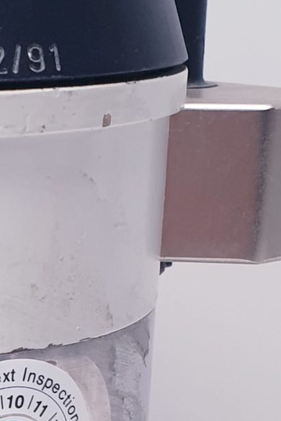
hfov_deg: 11.3
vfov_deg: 17.6
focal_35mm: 114
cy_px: 401
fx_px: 1334
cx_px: -191
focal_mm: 4.3
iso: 80
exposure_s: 1/50
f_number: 2.4
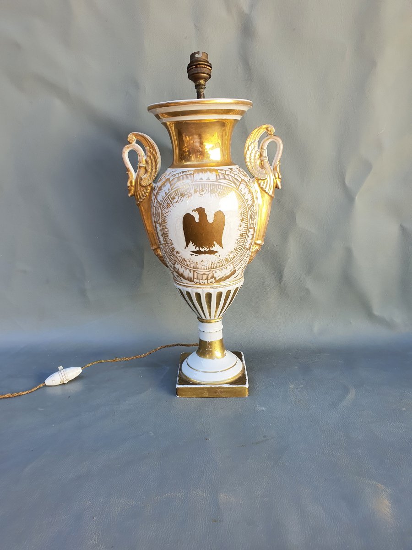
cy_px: 275
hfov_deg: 53.1
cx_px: 206
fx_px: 413
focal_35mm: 26
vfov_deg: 67.3
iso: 50
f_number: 2.4
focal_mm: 4.3
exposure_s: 1/283
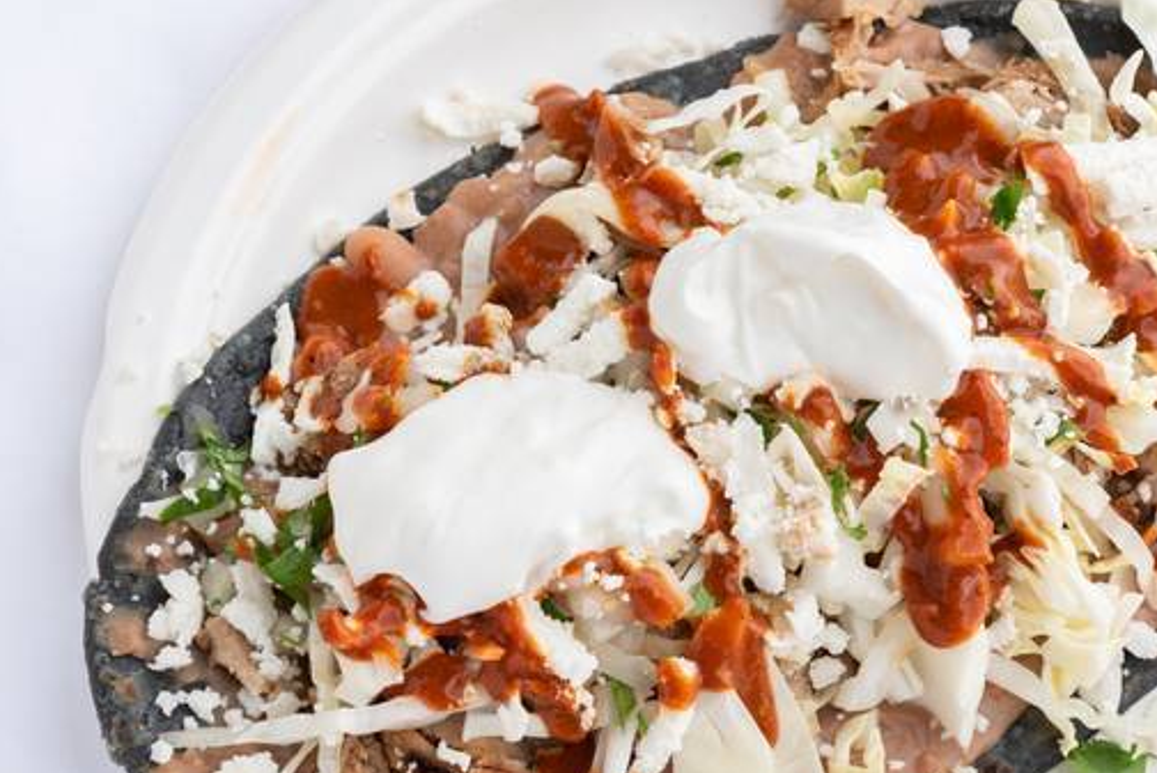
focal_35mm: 81
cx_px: 706
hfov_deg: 25.0
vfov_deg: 16.9
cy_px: 463
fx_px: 2605
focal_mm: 62
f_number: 13
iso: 100
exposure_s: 1/200
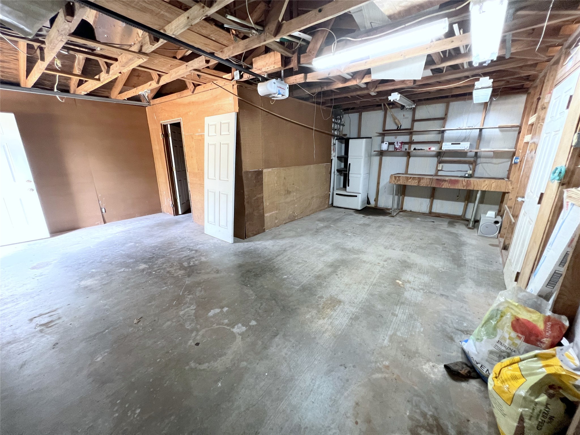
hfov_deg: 106.2
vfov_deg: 89.9
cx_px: 290
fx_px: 218
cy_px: 218
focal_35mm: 13
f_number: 1.8
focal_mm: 1.57
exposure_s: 1/60
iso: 320
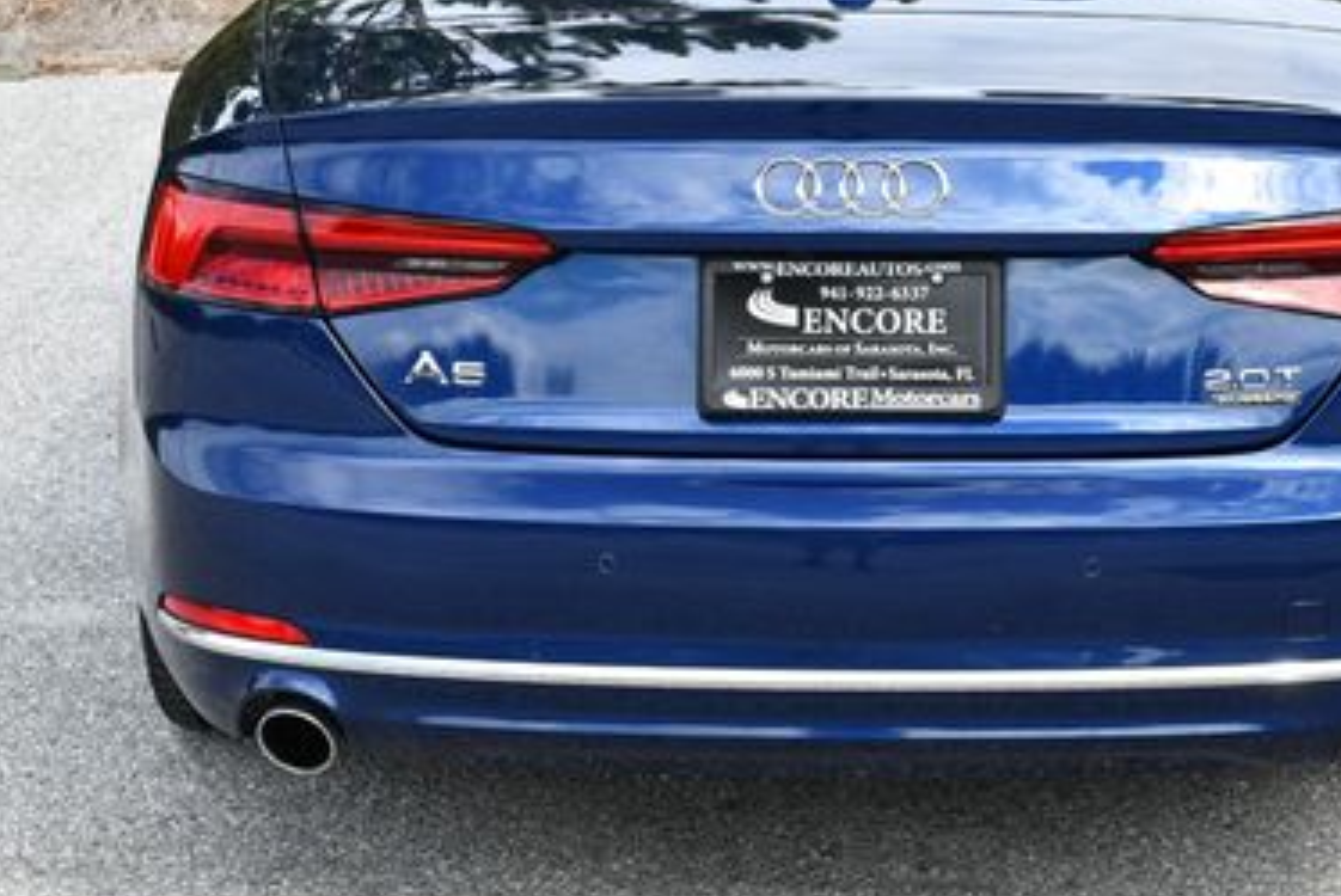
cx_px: 785
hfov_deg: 22.8
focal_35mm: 89
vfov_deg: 15.3
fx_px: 3318
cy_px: 226
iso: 200
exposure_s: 1/250
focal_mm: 26
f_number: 7.1
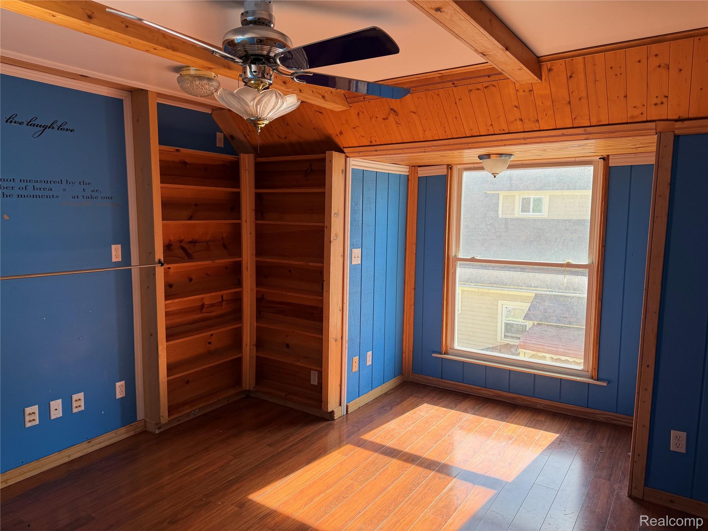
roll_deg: -0.1
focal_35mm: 24
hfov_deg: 71.6
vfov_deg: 56.8
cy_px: 266
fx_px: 491
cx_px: 354
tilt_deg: -5.5
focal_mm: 6.76
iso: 80
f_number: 1.78
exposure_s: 1/195
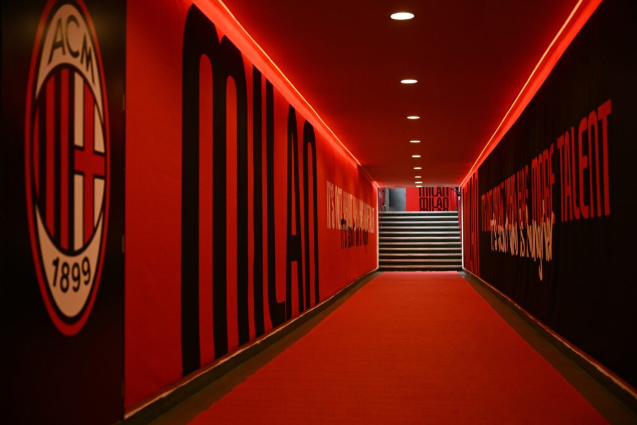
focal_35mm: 47
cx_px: 318
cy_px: 212
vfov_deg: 28.7
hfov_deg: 41.9
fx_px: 832
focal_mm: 47
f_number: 2.8
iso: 2000
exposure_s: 1/640
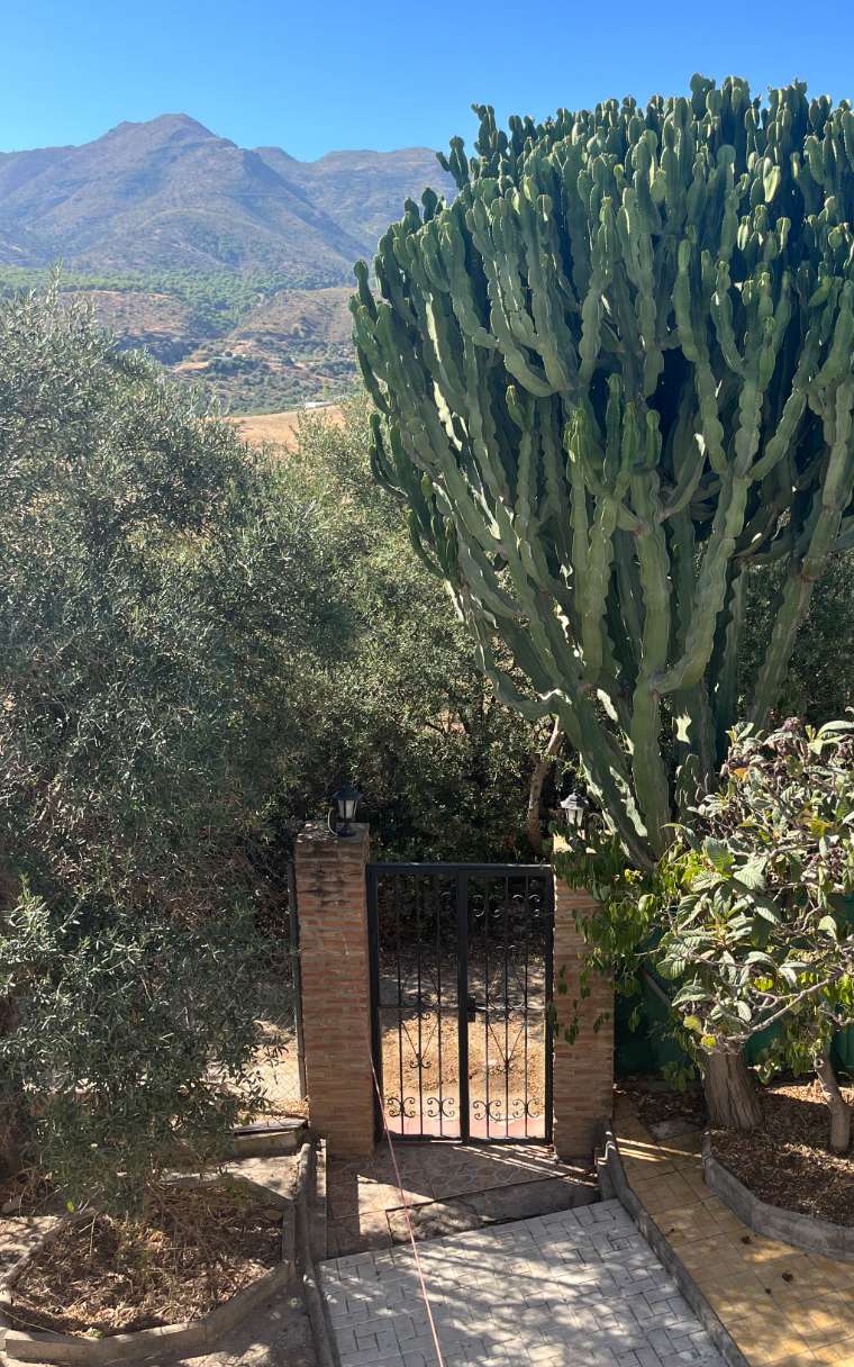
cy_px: 681
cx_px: 614
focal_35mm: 34
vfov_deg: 56.7
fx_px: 1266
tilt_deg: -14.7
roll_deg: +0.0
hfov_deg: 36.6
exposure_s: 1/1266
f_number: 1.6
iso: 50
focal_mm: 5.1
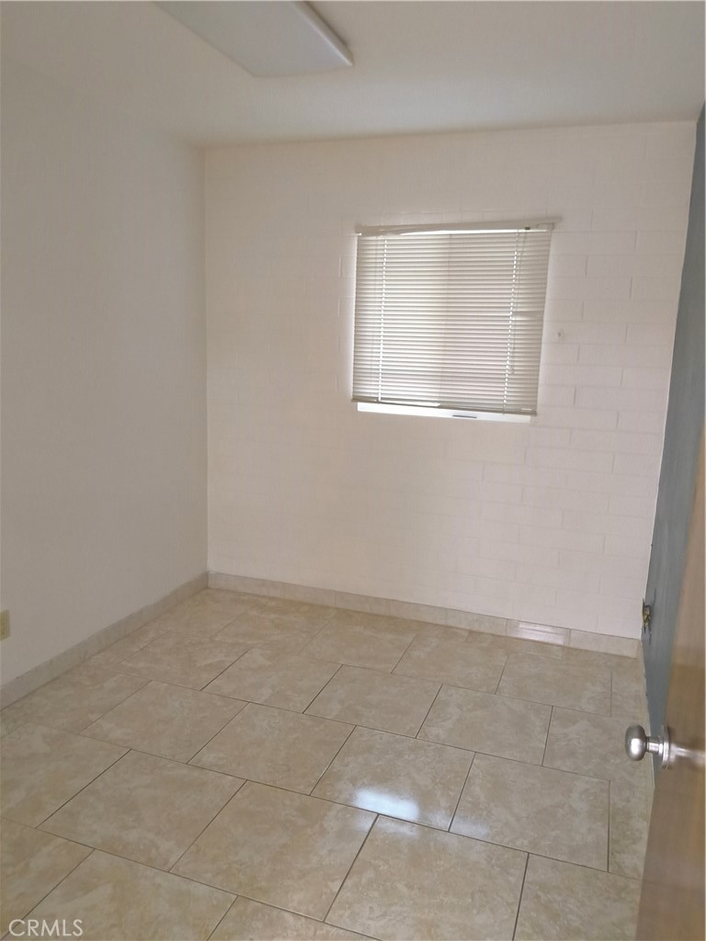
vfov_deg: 69.4
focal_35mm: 25
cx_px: 353
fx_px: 680
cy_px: 470
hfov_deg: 54.9
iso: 640
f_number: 2
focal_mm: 3.08
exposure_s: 1/24
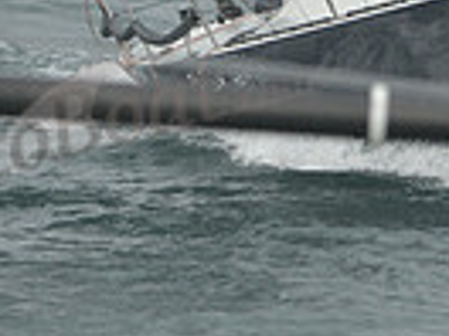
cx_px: 493
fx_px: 12024
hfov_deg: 2.1
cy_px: -93
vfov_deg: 1.6
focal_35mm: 927
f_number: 5
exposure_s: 1/800
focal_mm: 220
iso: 280
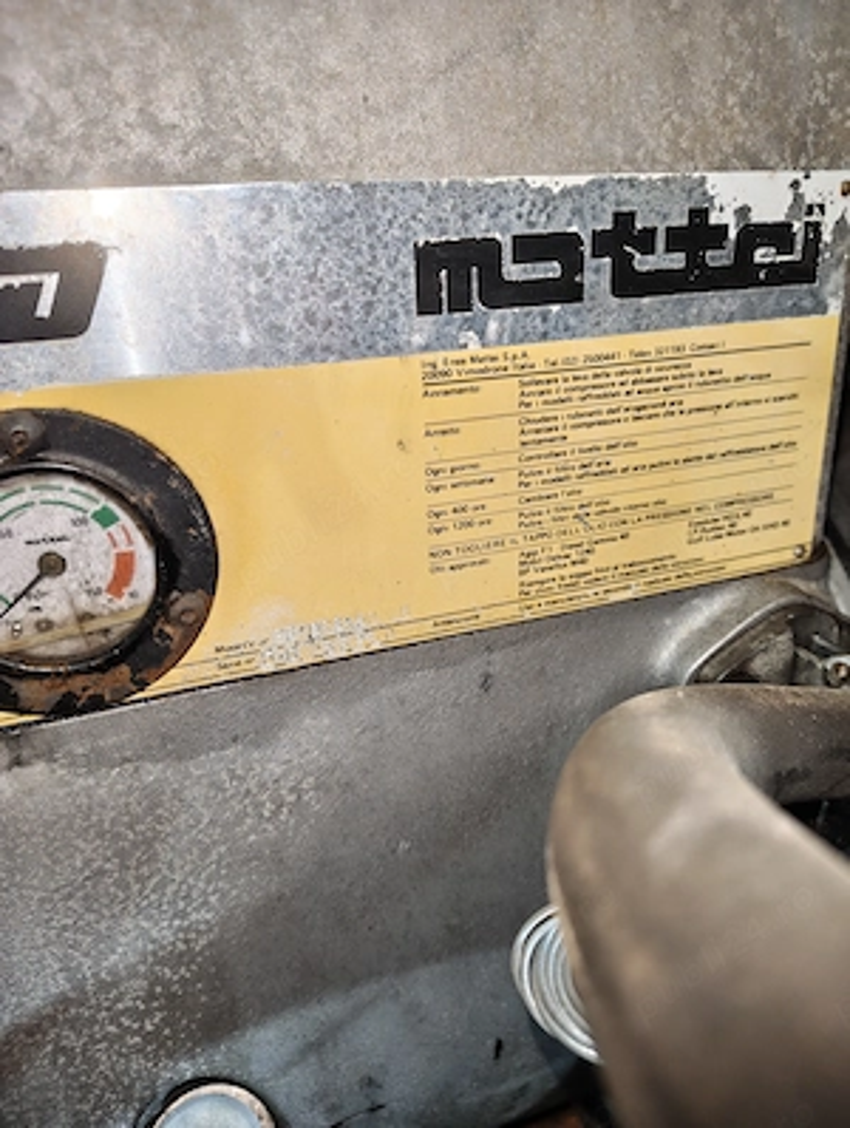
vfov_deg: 71.5
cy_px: 564
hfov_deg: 57.0
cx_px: 425
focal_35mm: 24
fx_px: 783
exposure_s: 1/50
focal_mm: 5.56
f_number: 1.88
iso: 153
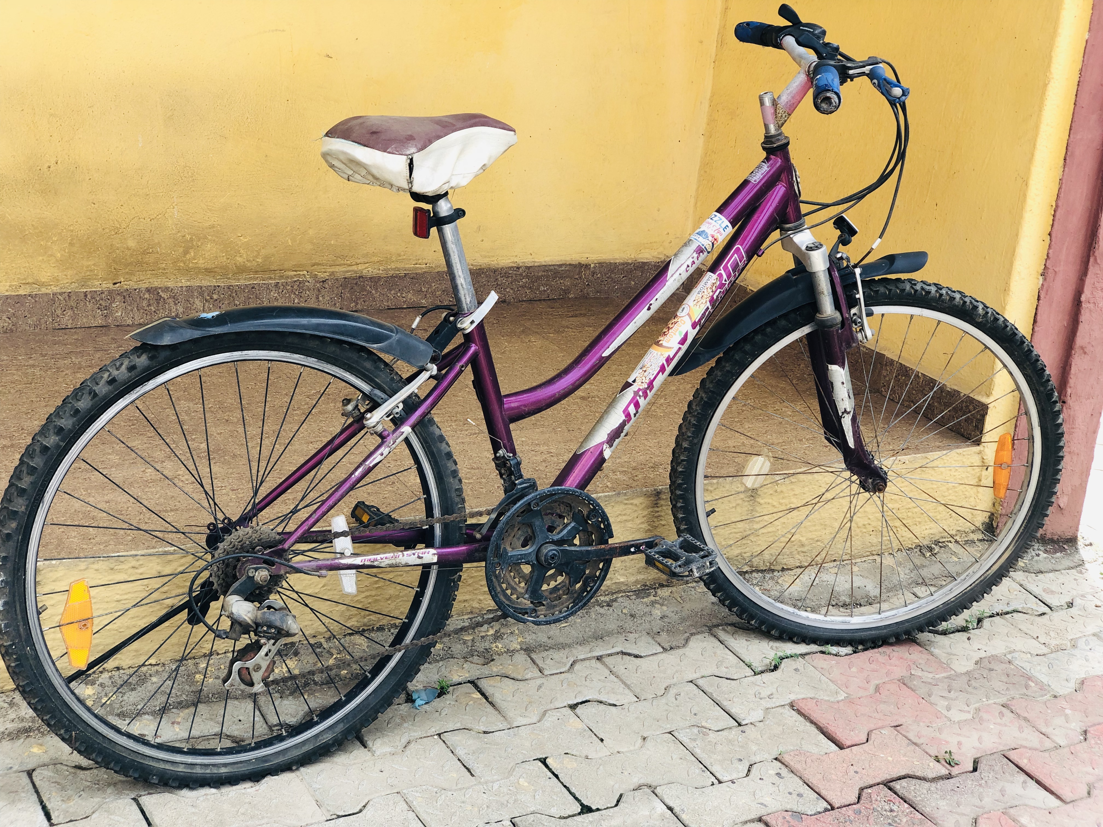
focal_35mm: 52
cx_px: 552
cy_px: 414
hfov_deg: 36.8
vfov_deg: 28.0
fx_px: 1657
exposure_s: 1/102
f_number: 2.4
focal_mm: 6
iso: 16
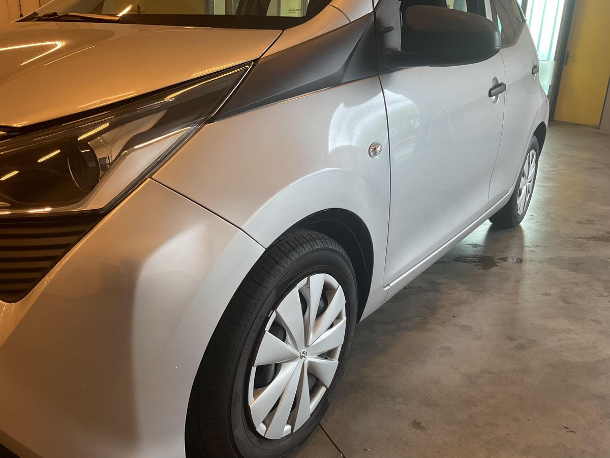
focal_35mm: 29
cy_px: 229
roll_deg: -3.9
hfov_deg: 61.7
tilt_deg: -18.7
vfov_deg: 48.2
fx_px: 511
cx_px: 305
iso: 50
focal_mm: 3
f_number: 1.8
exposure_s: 1/50
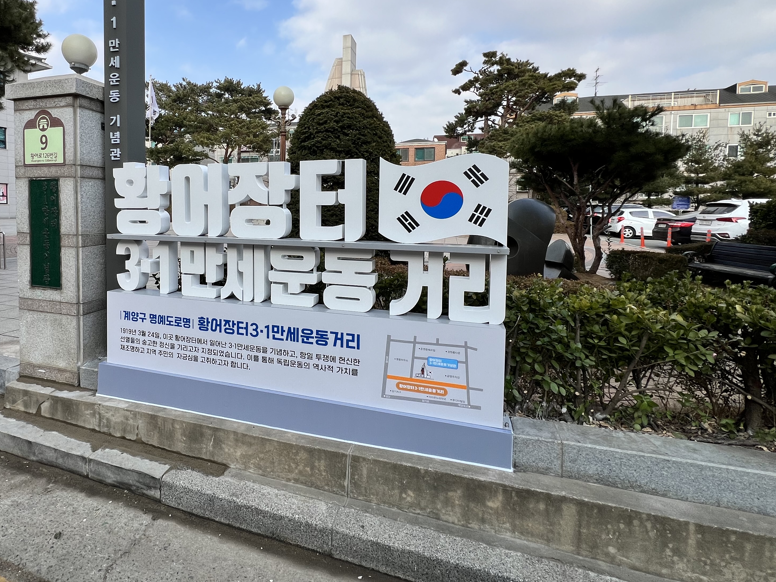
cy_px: 226
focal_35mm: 18
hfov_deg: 86.4
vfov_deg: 70.7
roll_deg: -0.9
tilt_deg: -3.1
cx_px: 301
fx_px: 404
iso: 32
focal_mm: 1.57
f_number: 1.8
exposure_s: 1/889
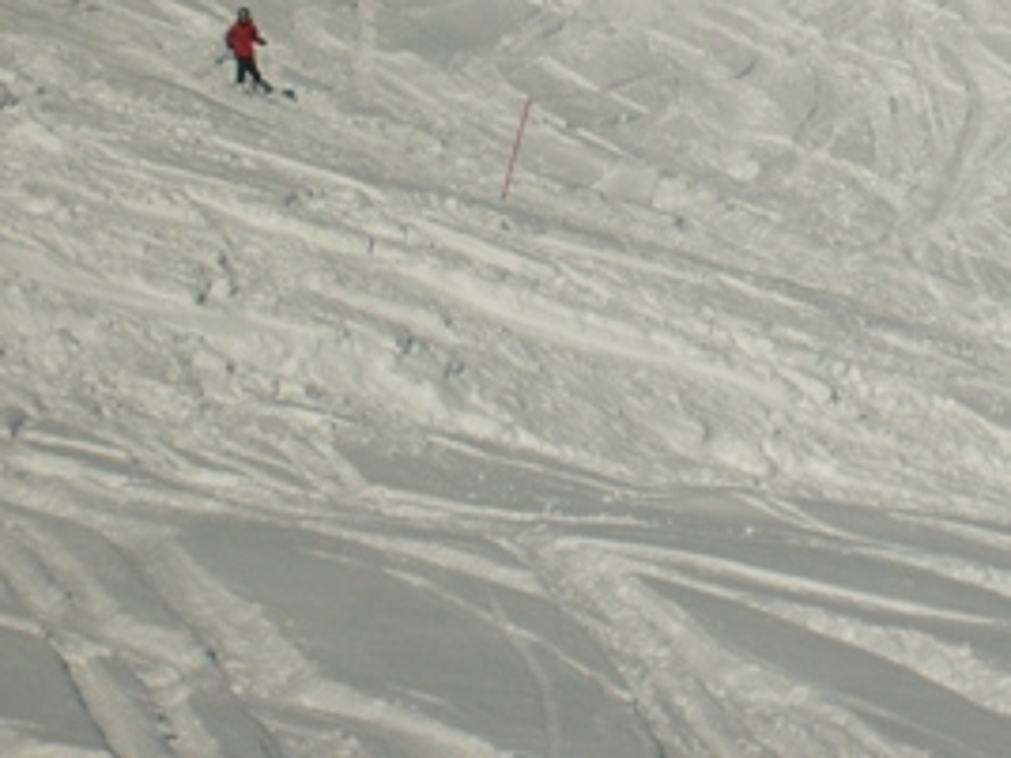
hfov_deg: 11.8
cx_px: 1049
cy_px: -51
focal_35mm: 165
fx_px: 4819
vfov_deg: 8.9
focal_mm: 12
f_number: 9.8
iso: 80
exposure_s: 1/750
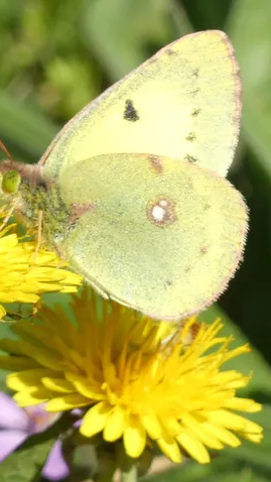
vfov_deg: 3.0
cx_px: 30
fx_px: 9322
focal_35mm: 730
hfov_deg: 1.7
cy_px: 241
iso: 80
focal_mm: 89.5
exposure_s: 1/160
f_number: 5.6
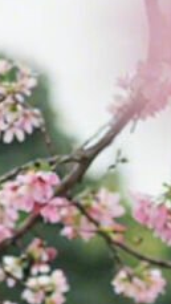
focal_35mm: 361
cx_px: 115
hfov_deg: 3.4
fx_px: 2907
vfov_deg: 5.8
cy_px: 647
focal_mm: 50
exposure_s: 1/320
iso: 100
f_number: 1.8
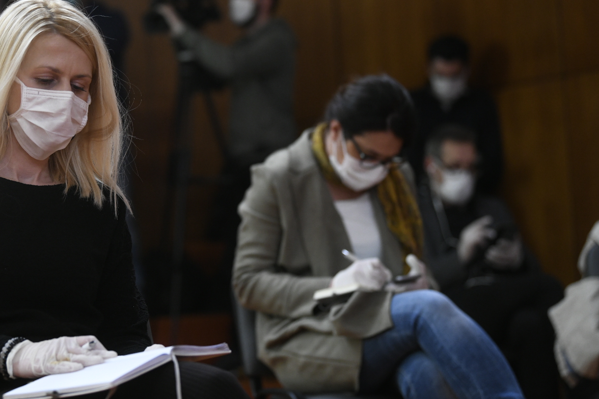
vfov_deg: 11.0
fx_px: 2063
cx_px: 190
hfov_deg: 16.5
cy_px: 127
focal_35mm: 124
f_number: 2.8
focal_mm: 90
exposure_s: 1/500
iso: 2000
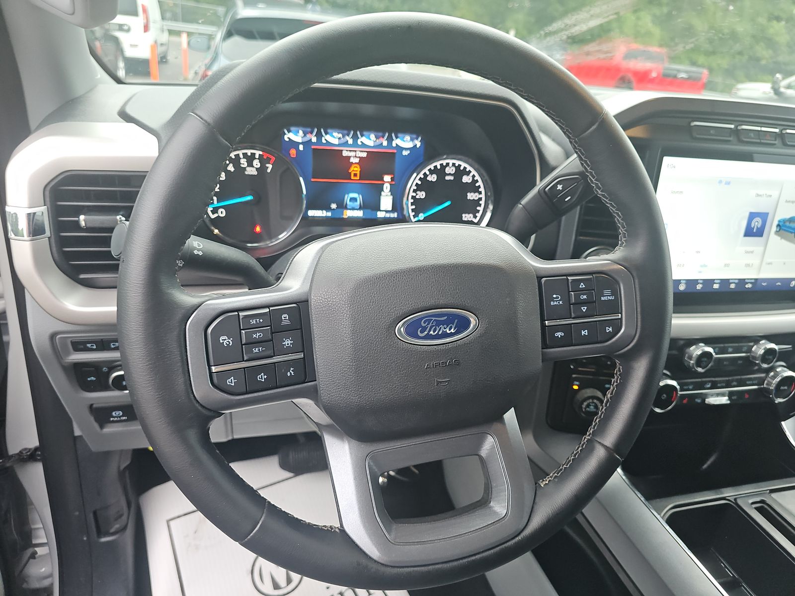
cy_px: 298
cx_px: 398
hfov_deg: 73.9
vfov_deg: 58.9
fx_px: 528
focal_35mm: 23
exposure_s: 1/59
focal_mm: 6.3
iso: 531
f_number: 1.7
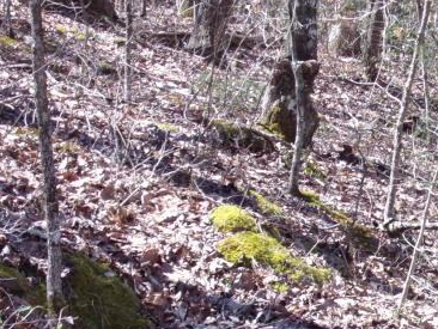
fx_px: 1494
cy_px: 272
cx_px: 457
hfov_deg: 16.3
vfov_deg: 12.5
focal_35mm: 118
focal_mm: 9.8
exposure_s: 1/140
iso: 80
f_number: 4.3
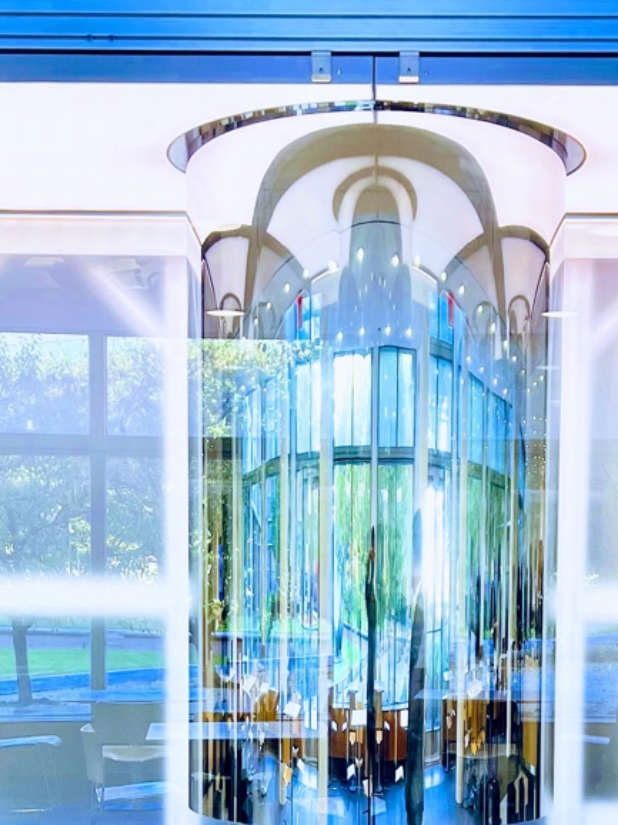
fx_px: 1715
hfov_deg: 20.4
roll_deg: +0.1
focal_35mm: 72
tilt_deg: -3.1
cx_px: 374
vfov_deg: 26.5
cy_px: 681
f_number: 1.5
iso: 64
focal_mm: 5.7
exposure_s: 1/120
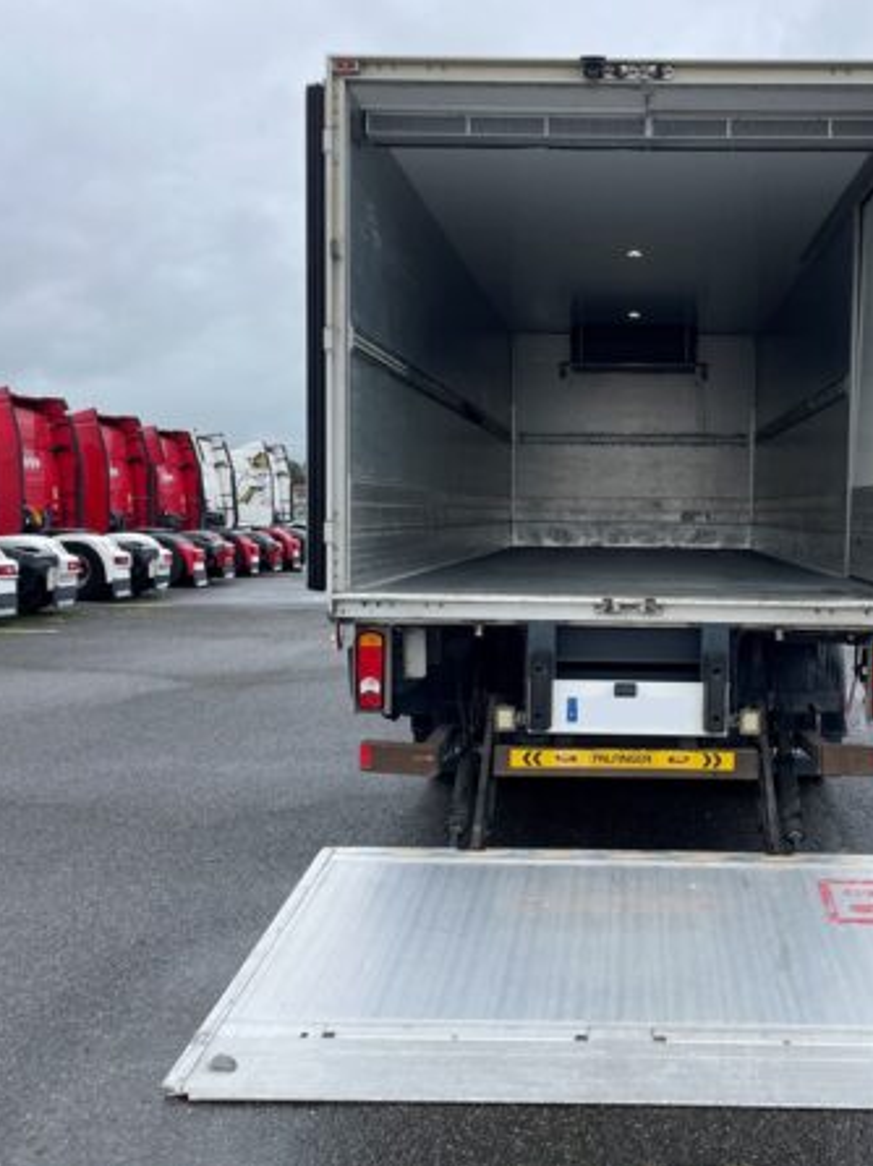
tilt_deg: -0.9
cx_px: 601
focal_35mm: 35
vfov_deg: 52.7
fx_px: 1178
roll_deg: +0.6
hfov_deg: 40.0
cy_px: 580
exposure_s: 1/818
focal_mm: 4.2
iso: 32
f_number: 1.6
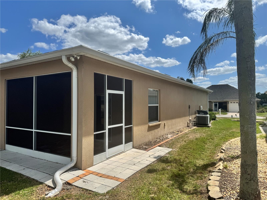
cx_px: 134
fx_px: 185
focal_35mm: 24
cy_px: 100
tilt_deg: +0.5
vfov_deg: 56.8
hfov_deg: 71.6
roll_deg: -0.1
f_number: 1.78
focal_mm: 6.76
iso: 80
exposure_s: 1/7937
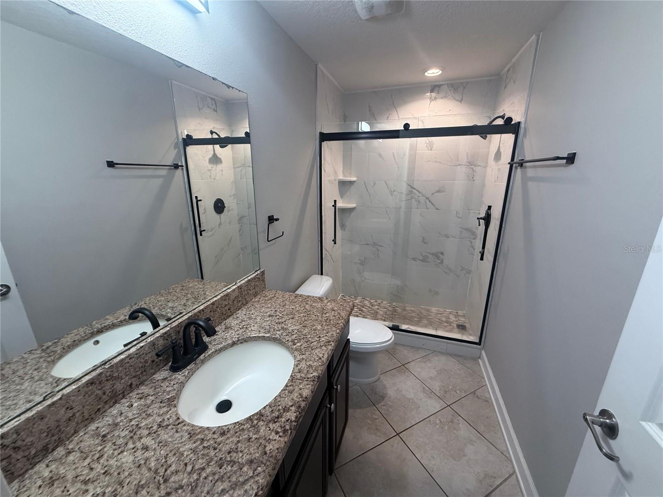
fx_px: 268
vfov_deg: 85.7
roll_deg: +0.2
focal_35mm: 14
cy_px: 248
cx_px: 332
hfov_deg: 102.1
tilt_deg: -15.8
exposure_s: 1/120
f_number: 2.2
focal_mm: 2.22
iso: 320
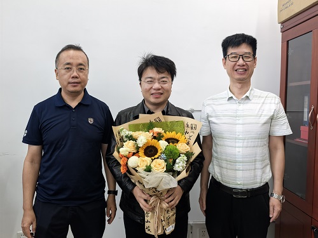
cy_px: 119
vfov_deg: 51.4
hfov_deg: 65.3
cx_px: 159
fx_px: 248
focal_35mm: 27
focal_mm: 6.98
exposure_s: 1/100
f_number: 1.4
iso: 250
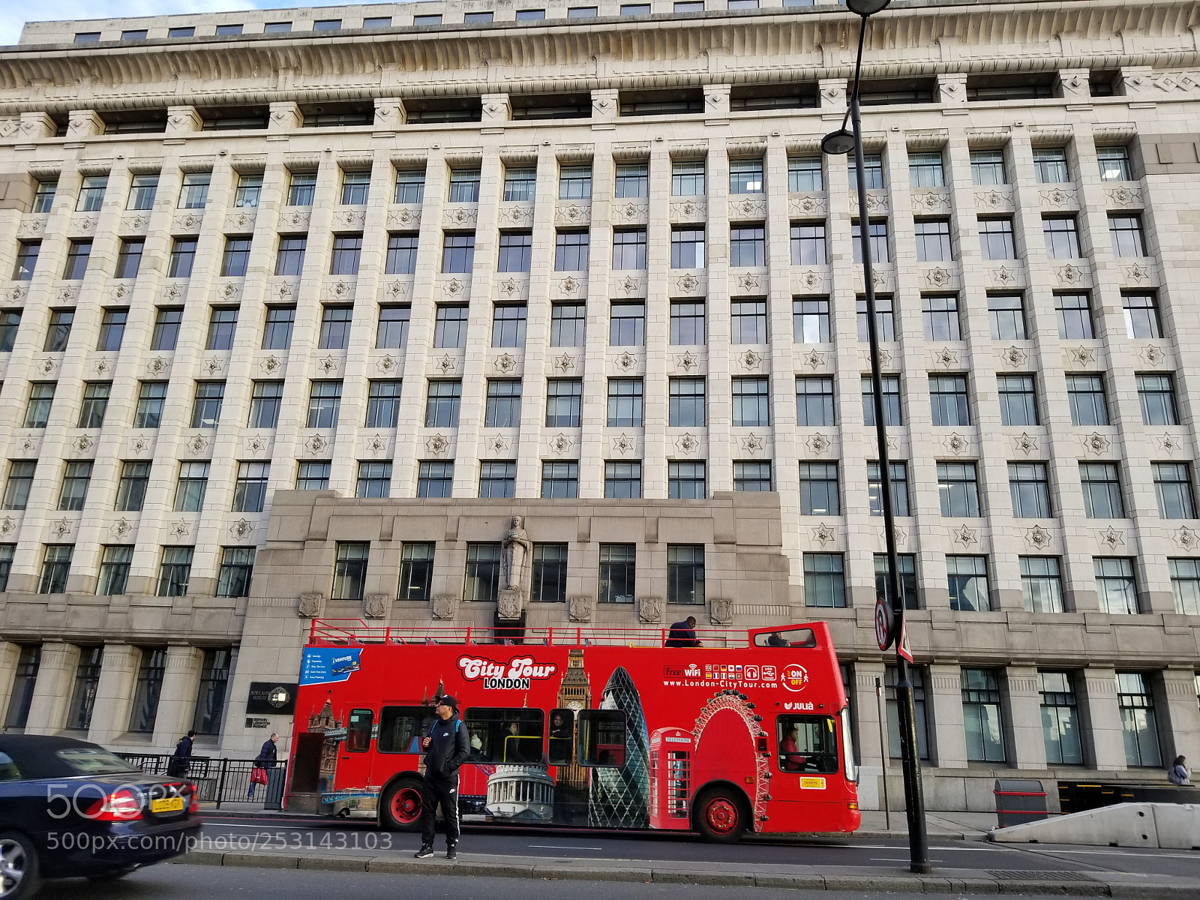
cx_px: 600
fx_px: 901
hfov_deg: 67.3
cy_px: 450
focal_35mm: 26
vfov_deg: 53.1
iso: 50
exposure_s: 1/317
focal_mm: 4.25
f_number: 1.7
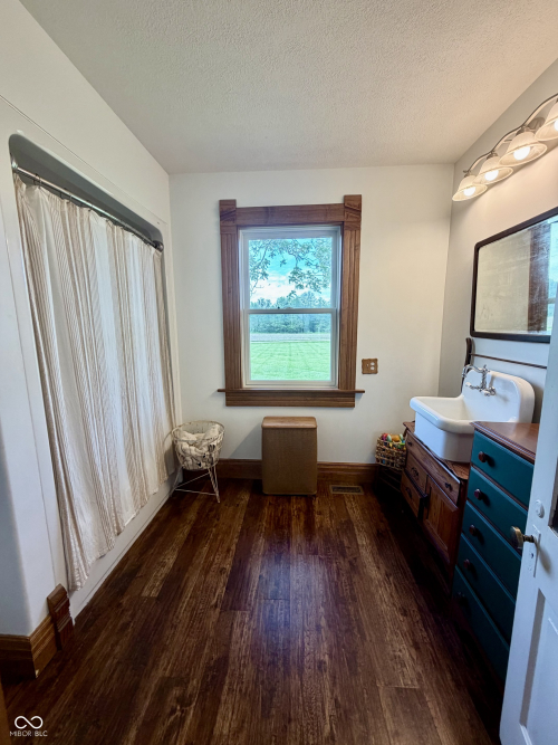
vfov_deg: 102.1
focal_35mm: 14
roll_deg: +0.1
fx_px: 301
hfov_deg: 85.7
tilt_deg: -8.7
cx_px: 279
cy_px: 372
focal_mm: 2.22
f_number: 2.2
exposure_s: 1/120
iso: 200
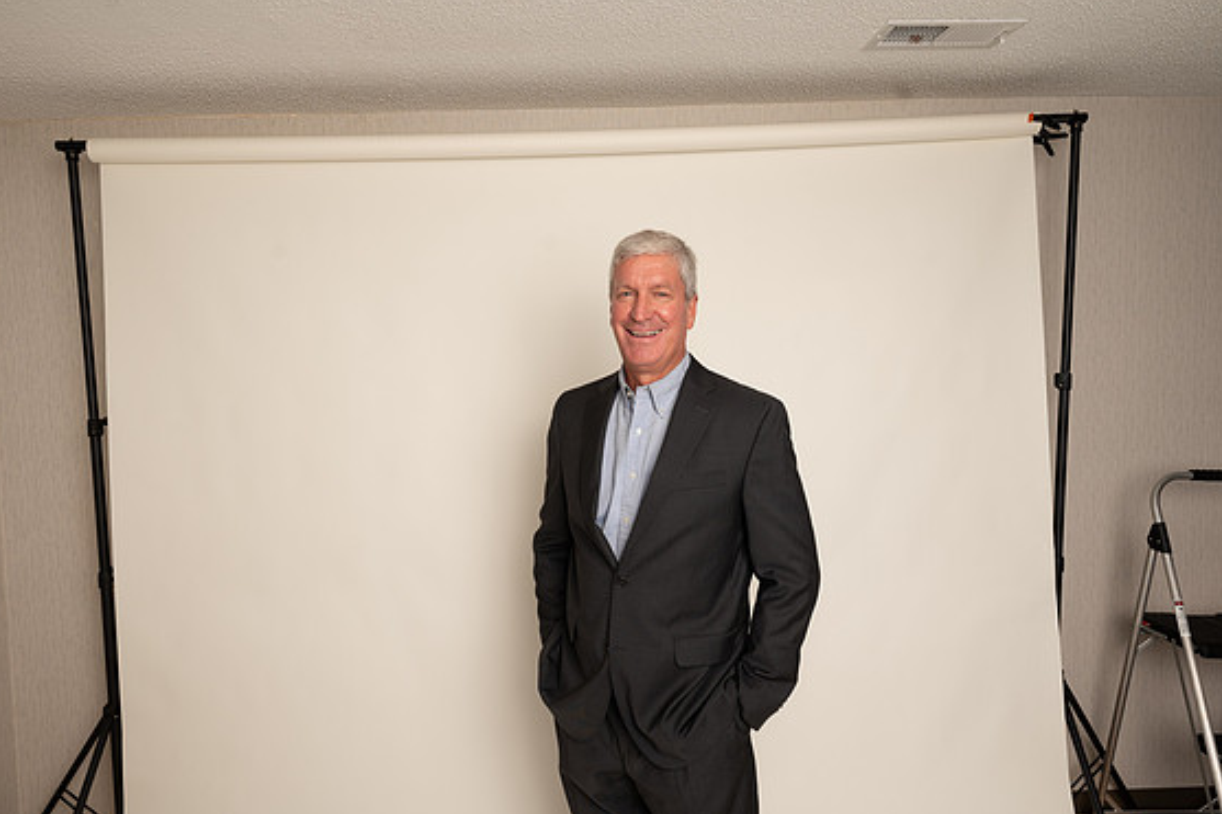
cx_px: 608
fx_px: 848
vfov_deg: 51.3
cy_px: 411
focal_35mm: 25
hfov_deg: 71.5
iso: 125
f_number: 6.3
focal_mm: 24
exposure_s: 1/200
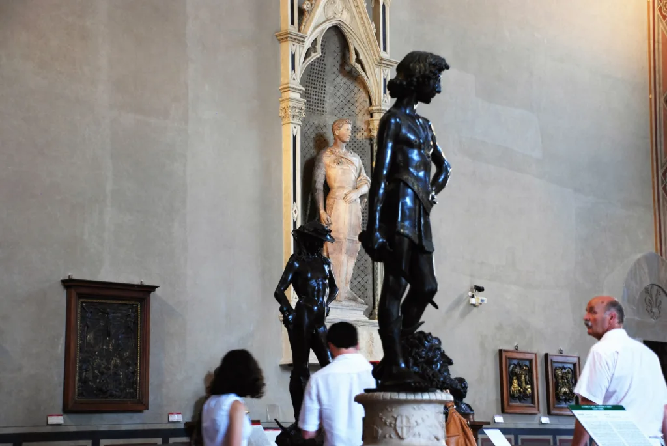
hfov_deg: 28.0
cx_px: 334
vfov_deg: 19.0
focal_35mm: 72
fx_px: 1335
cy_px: 223
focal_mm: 48
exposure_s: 1/10
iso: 200
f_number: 4.8
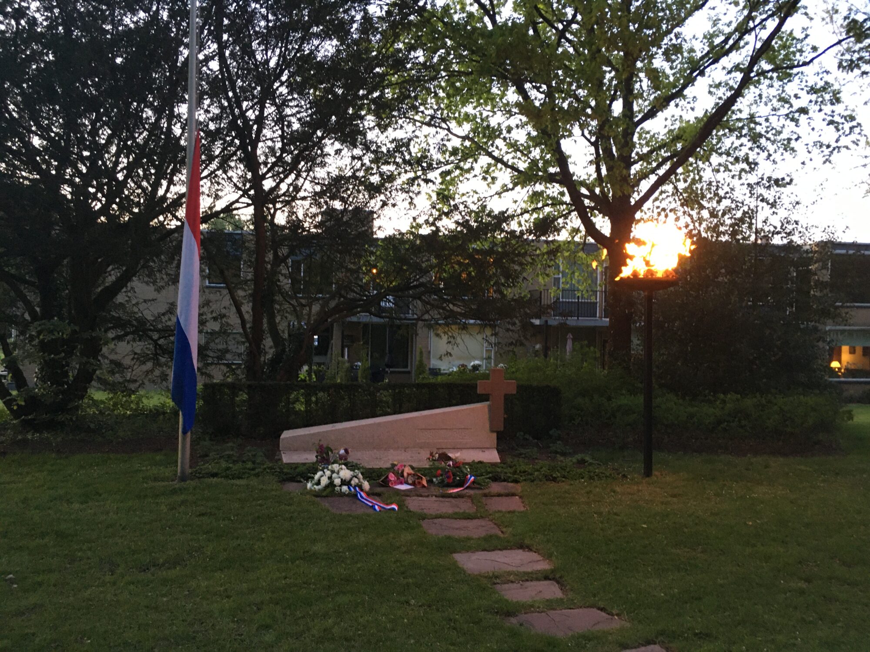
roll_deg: -1.6
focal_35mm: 29
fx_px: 729
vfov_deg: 48.2
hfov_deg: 61.7
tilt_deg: +0.1
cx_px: 435
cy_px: 326
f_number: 2.2
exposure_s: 1/33
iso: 200
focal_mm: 4.15
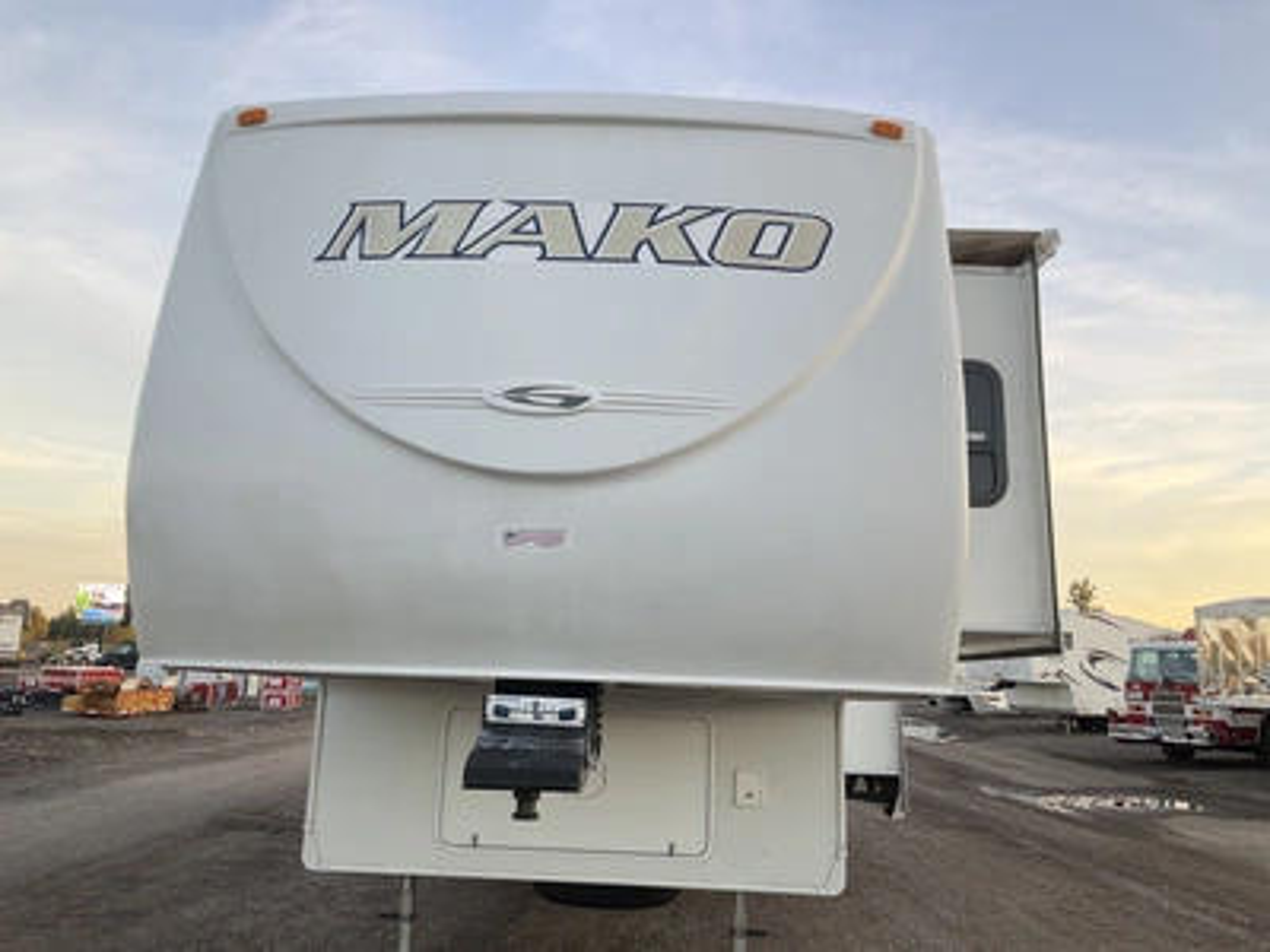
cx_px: 635
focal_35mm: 29
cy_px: 476
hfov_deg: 61.7
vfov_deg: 48.2
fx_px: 1064
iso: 20
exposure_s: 1/221
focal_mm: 3
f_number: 1.8
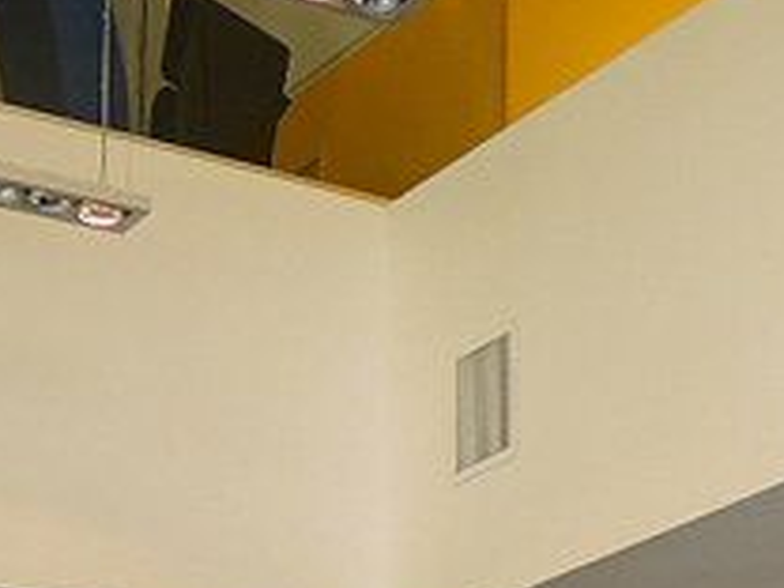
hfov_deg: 13.5
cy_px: 1421
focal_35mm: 138
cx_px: 1184
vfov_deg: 9.5
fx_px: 3125
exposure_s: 1/100
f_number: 2
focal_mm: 6
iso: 80
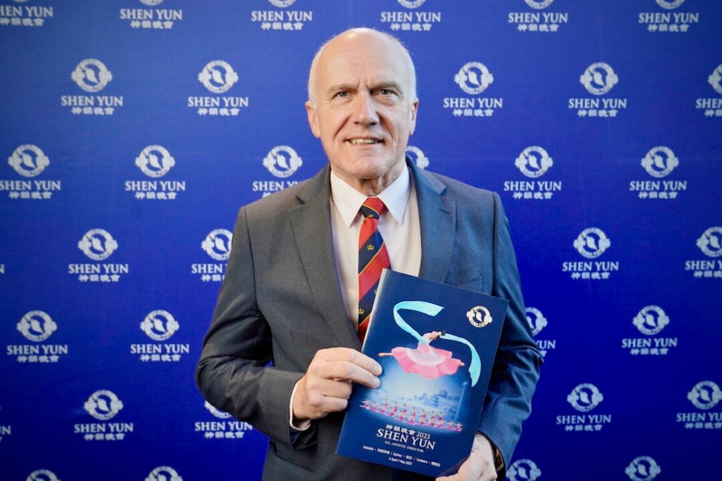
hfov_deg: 55.8
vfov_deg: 38.9
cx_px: 361
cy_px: 240
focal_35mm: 34
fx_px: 682
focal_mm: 34
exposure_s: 1/60
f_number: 4.5
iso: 1000
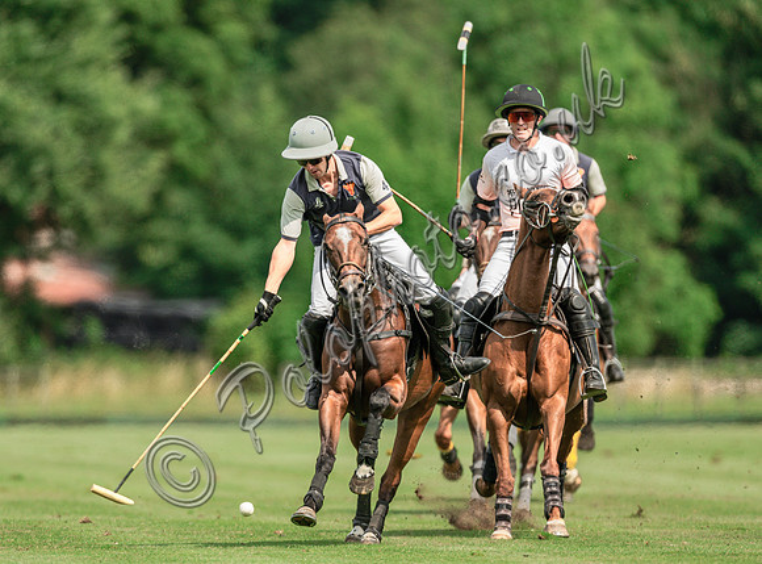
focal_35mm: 671
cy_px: 292
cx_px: 321
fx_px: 14696
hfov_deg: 3.0
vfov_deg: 2.2
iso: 400
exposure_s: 1/2000
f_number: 4
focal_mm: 500
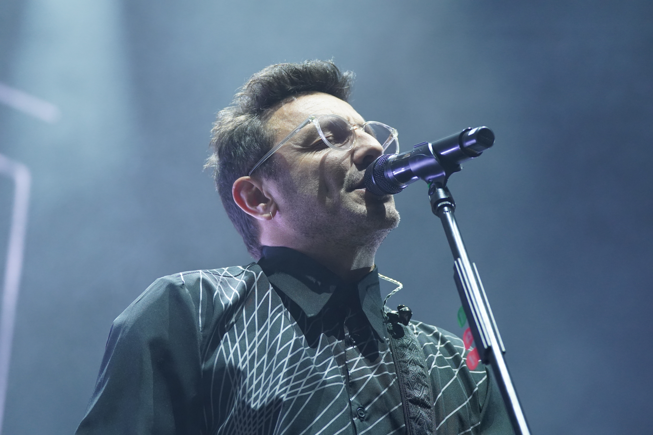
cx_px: 326
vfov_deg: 9.4
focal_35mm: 146
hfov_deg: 14.1
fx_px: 2648
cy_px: 218
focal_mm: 146
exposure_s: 1/400
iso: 4000
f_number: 5
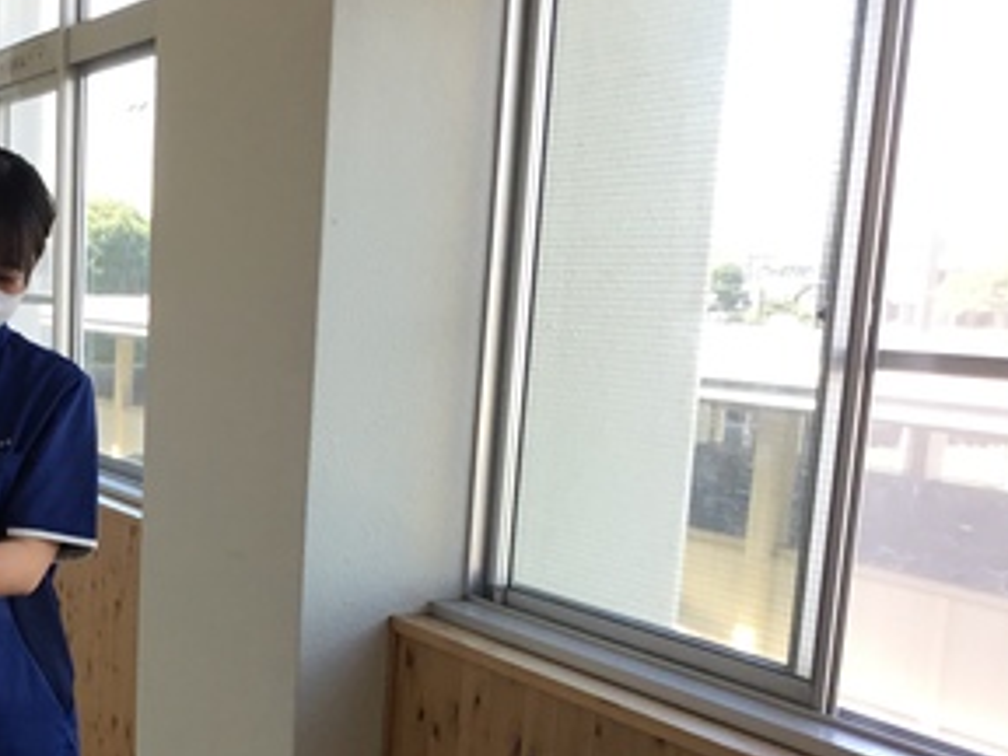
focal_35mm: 69
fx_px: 2009
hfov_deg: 26.6
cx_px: -4
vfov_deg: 20.6
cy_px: 770
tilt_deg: -13.1
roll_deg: +0.8
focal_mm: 3.3
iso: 40
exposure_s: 1/120
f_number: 2.4
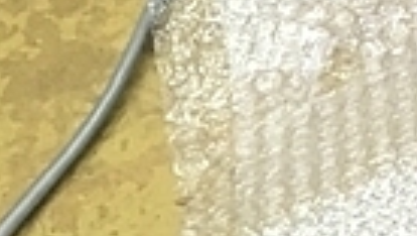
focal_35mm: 146
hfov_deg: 12.3
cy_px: -424
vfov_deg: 7.5
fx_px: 1616
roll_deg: -1.3
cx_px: 940
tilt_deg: -40.5
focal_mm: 4.15
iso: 100
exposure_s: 1/30
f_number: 2.2
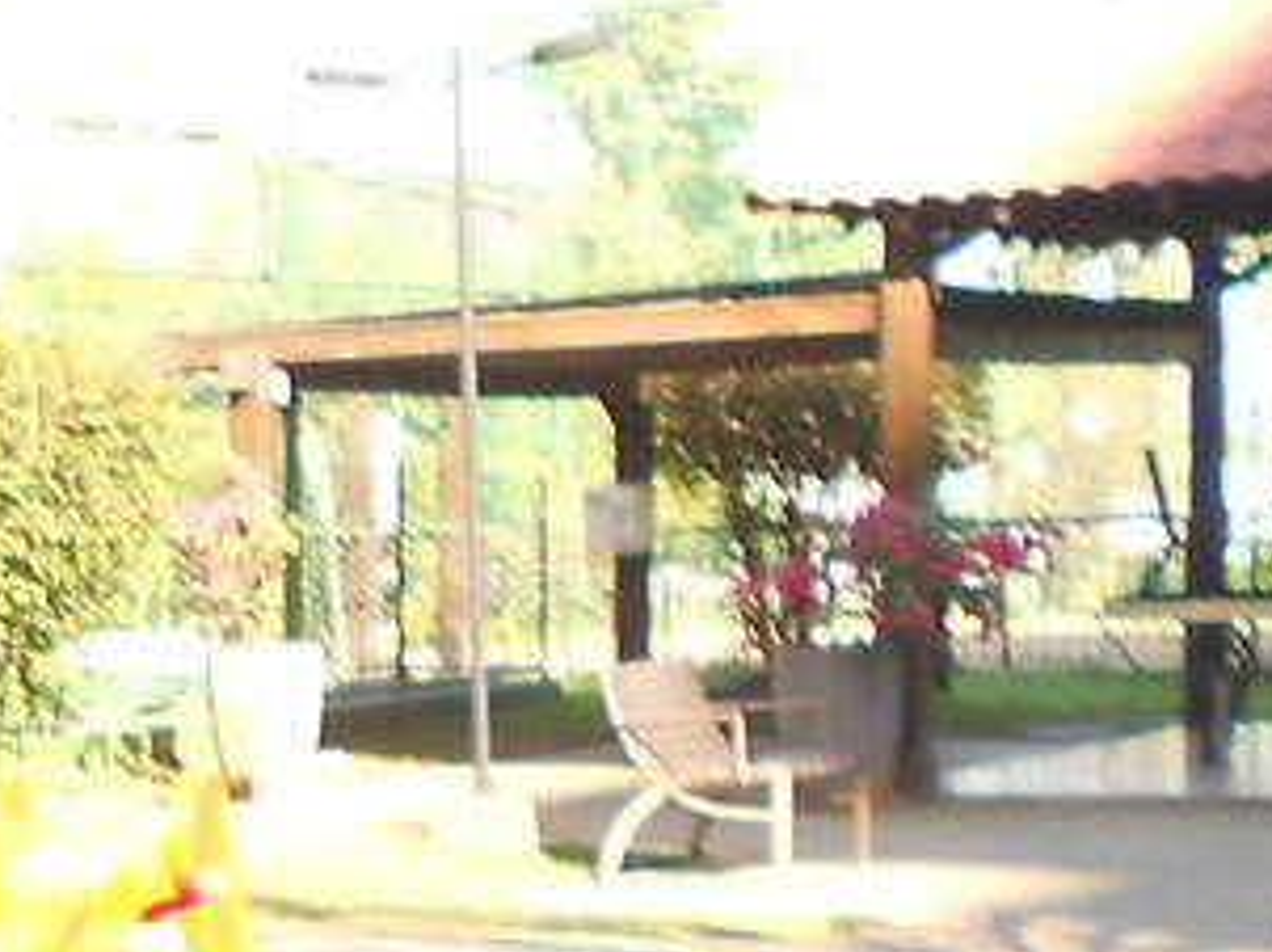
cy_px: 670
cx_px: -1601
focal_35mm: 124
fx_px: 4553
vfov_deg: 11.9
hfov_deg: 12.9
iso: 80
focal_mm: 4.6
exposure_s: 1/80
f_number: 3.2
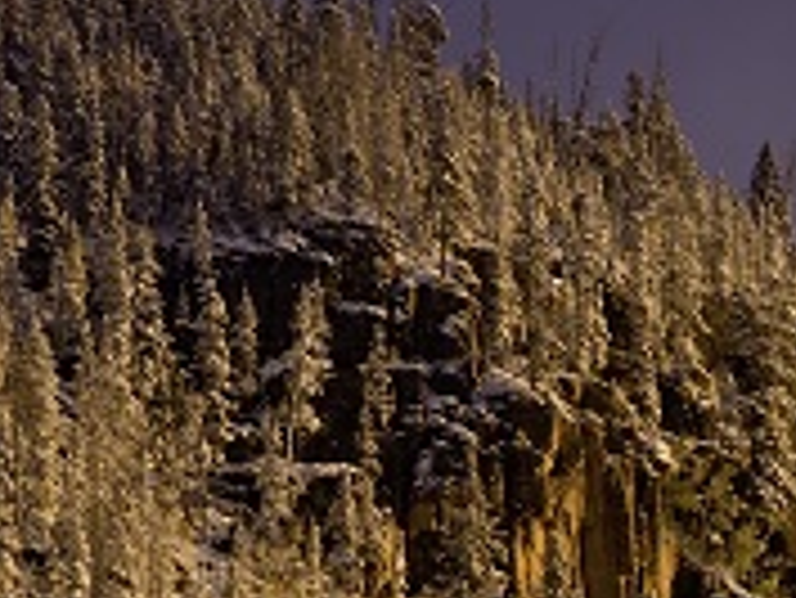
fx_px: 18731
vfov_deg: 1.8
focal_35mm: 814
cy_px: 567
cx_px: 760
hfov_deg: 2.4
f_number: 6.3
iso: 100
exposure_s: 1/60
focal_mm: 200
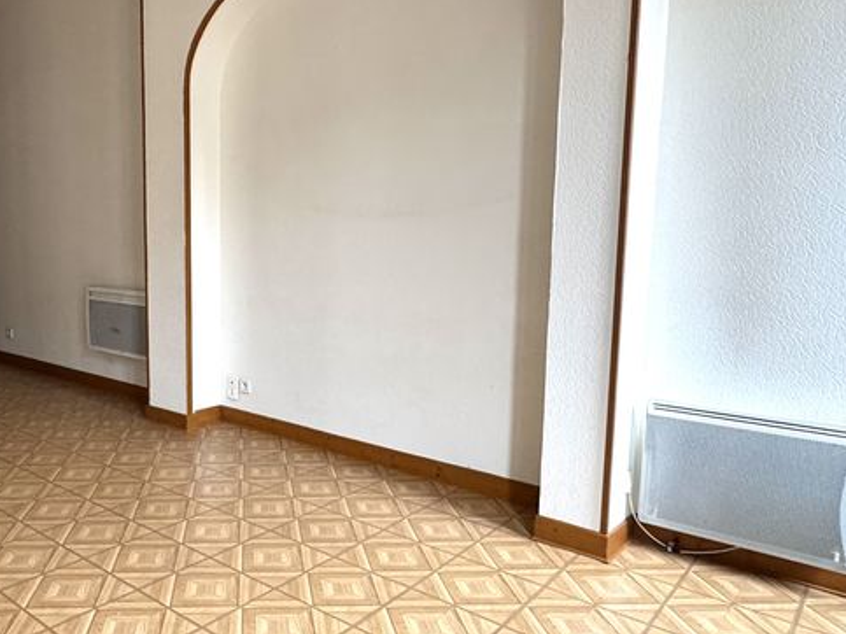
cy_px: 313
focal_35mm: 29
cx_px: 264
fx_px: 709
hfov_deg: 59.8
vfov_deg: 48.2
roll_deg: -0.3
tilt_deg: -7.6
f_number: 2.2
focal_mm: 2.22
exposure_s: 1/98
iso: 320
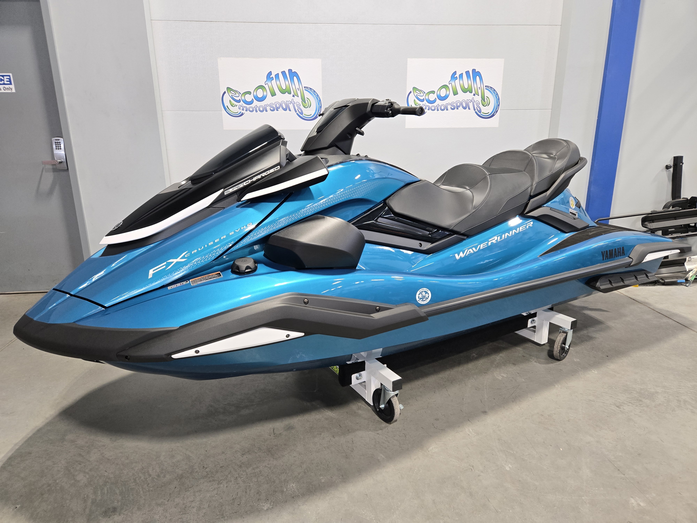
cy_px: 262
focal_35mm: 23
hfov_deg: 73.9
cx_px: 348
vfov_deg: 58.9
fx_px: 463
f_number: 1.8
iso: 320
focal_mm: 5.4
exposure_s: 1/120
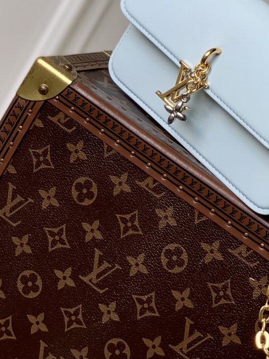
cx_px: 256
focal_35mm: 109
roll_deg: -30.9
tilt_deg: -6.0
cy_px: -15
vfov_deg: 17.6
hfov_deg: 13.4
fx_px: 1130
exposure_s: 1/122
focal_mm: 6
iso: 20
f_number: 2.4
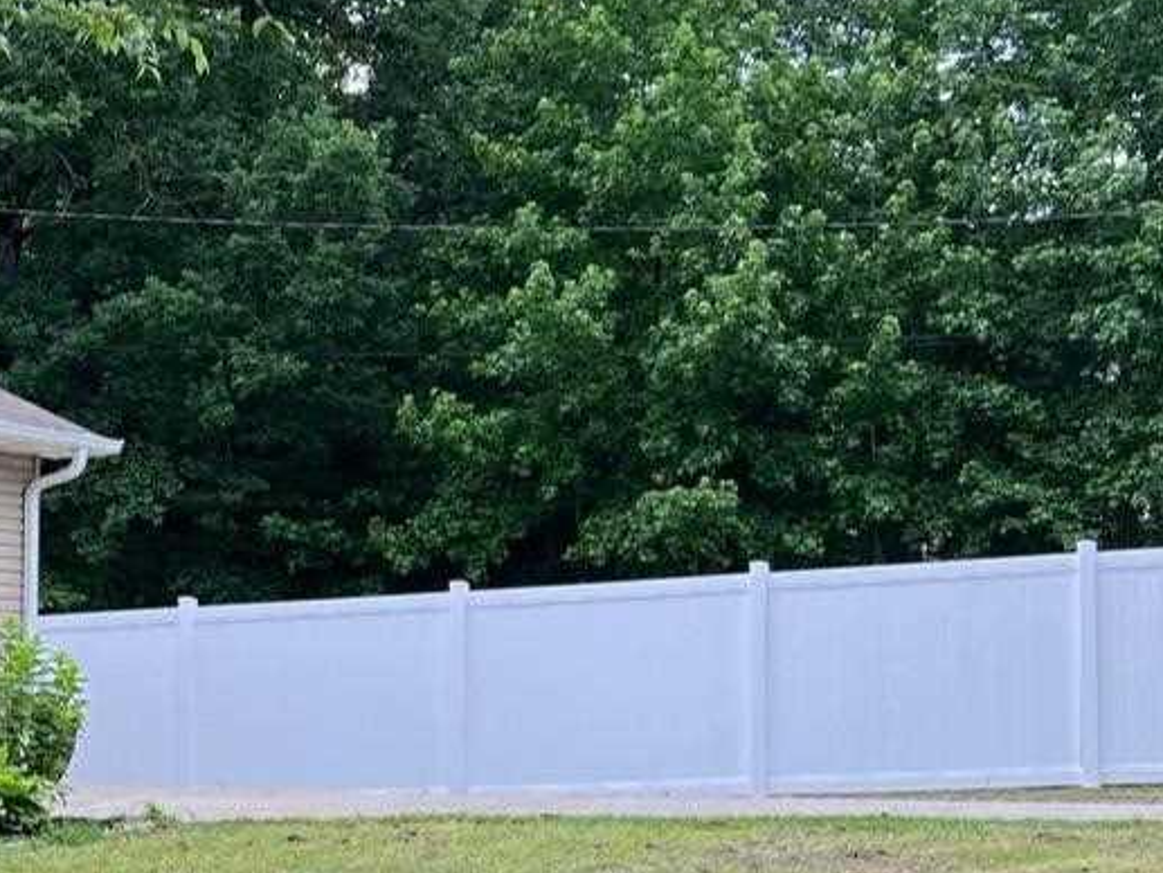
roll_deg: -0.2
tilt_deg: +0.1
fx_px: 3461
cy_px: 767
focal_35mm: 103
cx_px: -557
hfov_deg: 17.3
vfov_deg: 14.2
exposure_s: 1/135
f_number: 1.5
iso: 64
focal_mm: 5.7
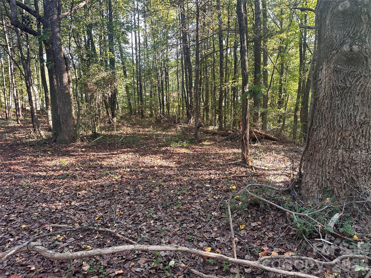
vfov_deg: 56.8
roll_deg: +1.7
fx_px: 257
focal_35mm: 24
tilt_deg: -7.1
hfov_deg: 71.6
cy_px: 139
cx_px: 186
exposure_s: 1/121
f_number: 1.78
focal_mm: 6.86
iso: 100
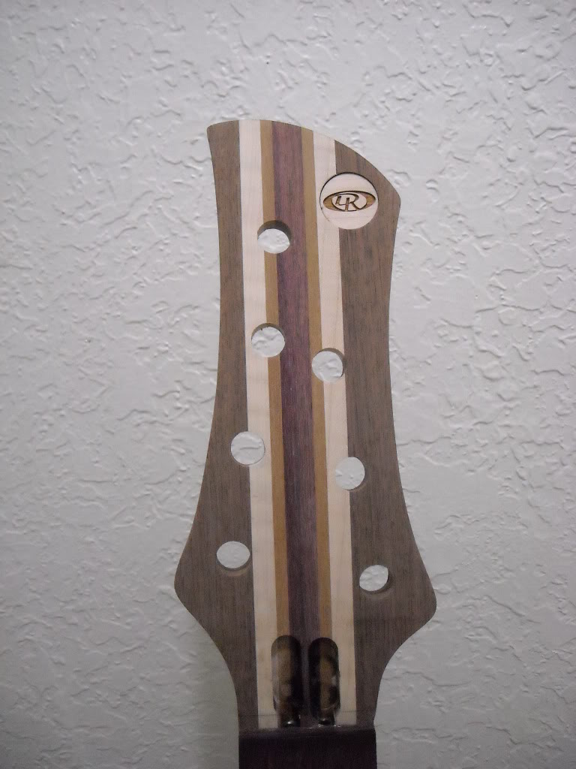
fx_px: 777
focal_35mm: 35
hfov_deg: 40.7
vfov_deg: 52.6
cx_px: 288
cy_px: 384
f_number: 2.8
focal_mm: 5.7
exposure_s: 1/80
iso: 800
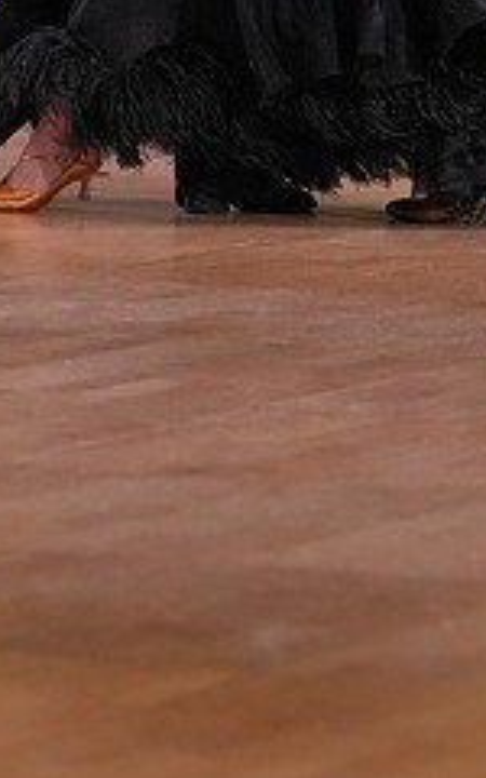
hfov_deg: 2.7
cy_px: -156
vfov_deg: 4.3
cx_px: 222
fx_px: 10427
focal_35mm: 492
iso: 4000
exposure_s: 1/500
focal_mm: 200
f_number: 7.1
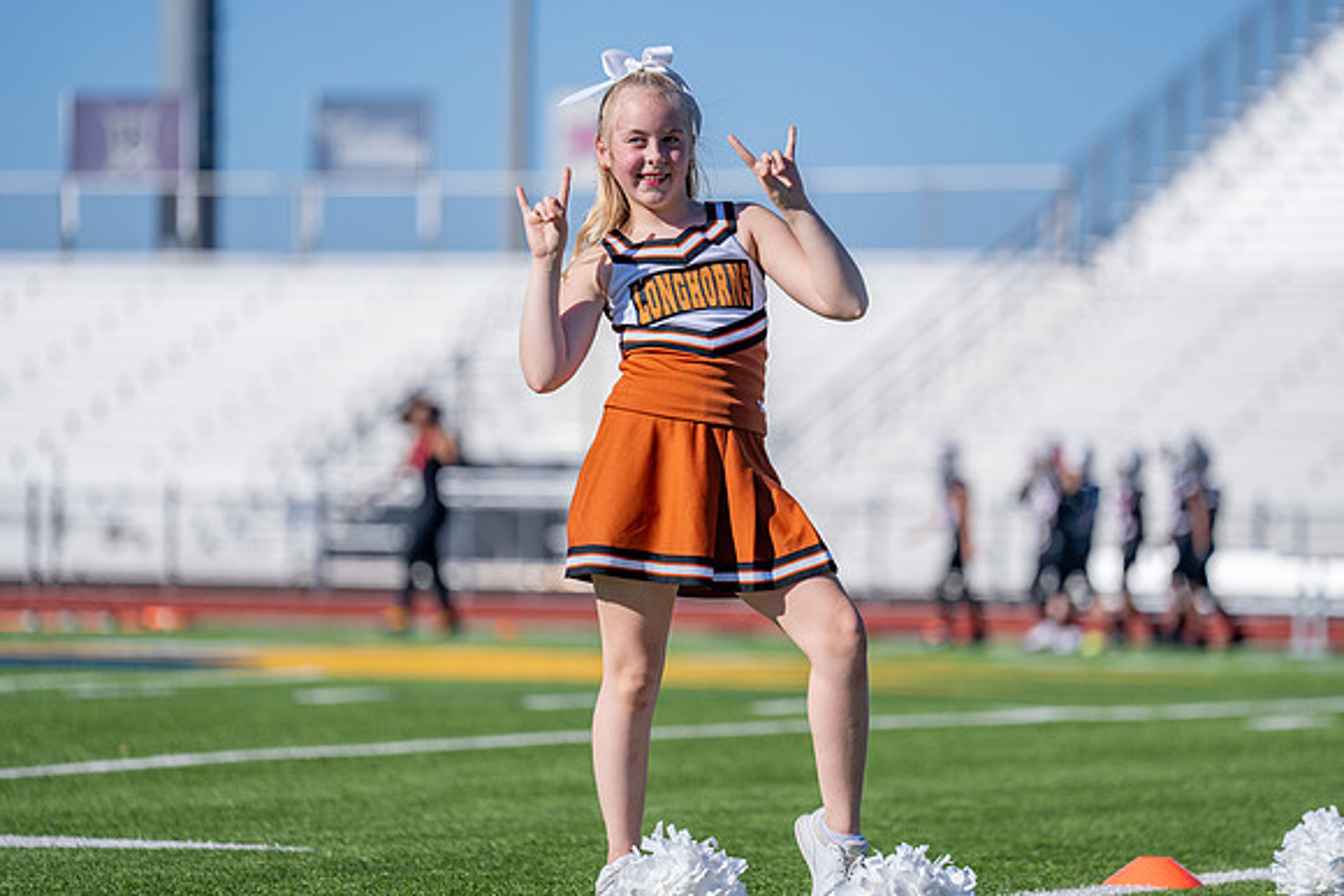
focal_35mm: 187
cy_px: 418
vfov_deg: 7.4
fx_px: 6979
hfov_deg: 11.0
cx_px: 726
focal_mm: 171
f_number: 2.8
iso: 100
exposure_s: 1/2500
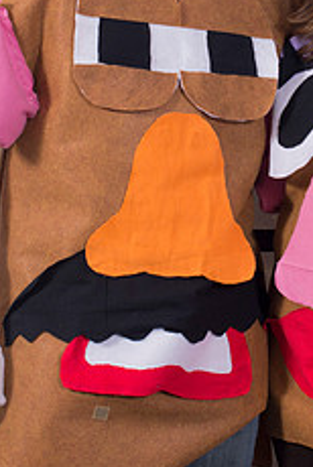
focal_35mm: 146
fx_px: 1898
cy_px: 64
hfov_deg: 9.4
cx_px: 236
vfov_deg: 13.9
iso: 500
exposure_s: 1/100
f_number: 9
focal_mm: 50
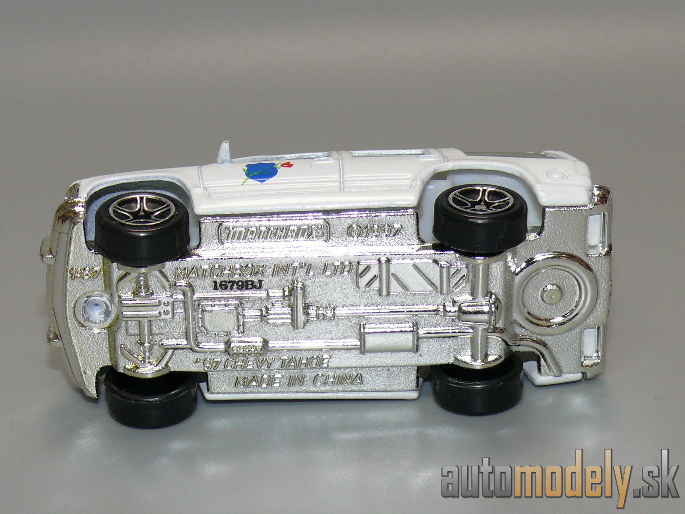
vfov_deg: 12.7
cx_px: 342
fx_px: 2315
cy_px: 257
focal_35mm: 117
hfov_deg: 16.8
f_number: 4
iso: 100
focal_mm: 14.4
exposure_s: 1/30
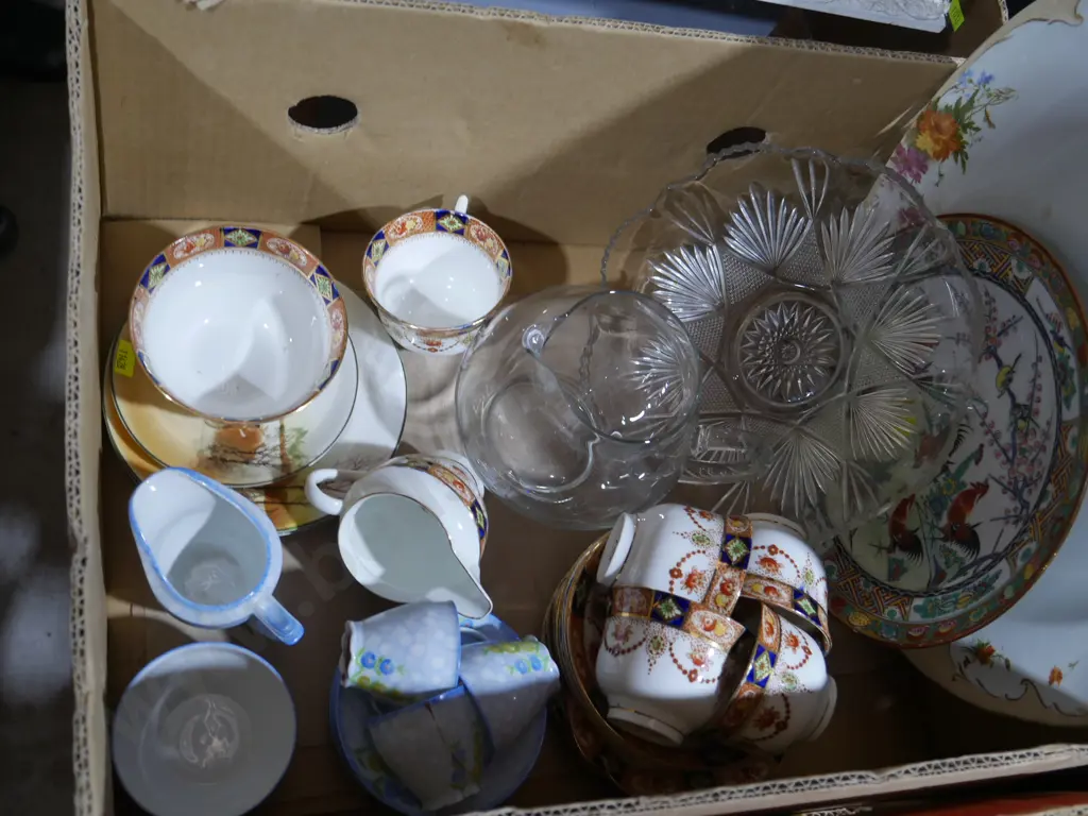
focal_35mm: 36
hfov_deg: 51.4
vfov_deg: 39.7
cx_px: 544
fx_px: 1131
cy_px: 408
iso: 320
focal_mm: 18
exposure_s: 1/60
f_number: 4
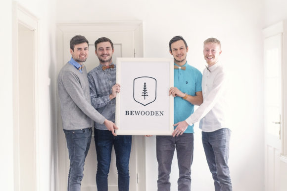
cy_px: 96
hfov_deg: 27.0
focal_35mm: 75
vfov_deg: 18.1
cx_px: 144
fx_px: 597
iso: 800
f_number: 3.5
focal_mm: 50
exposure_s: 1/60
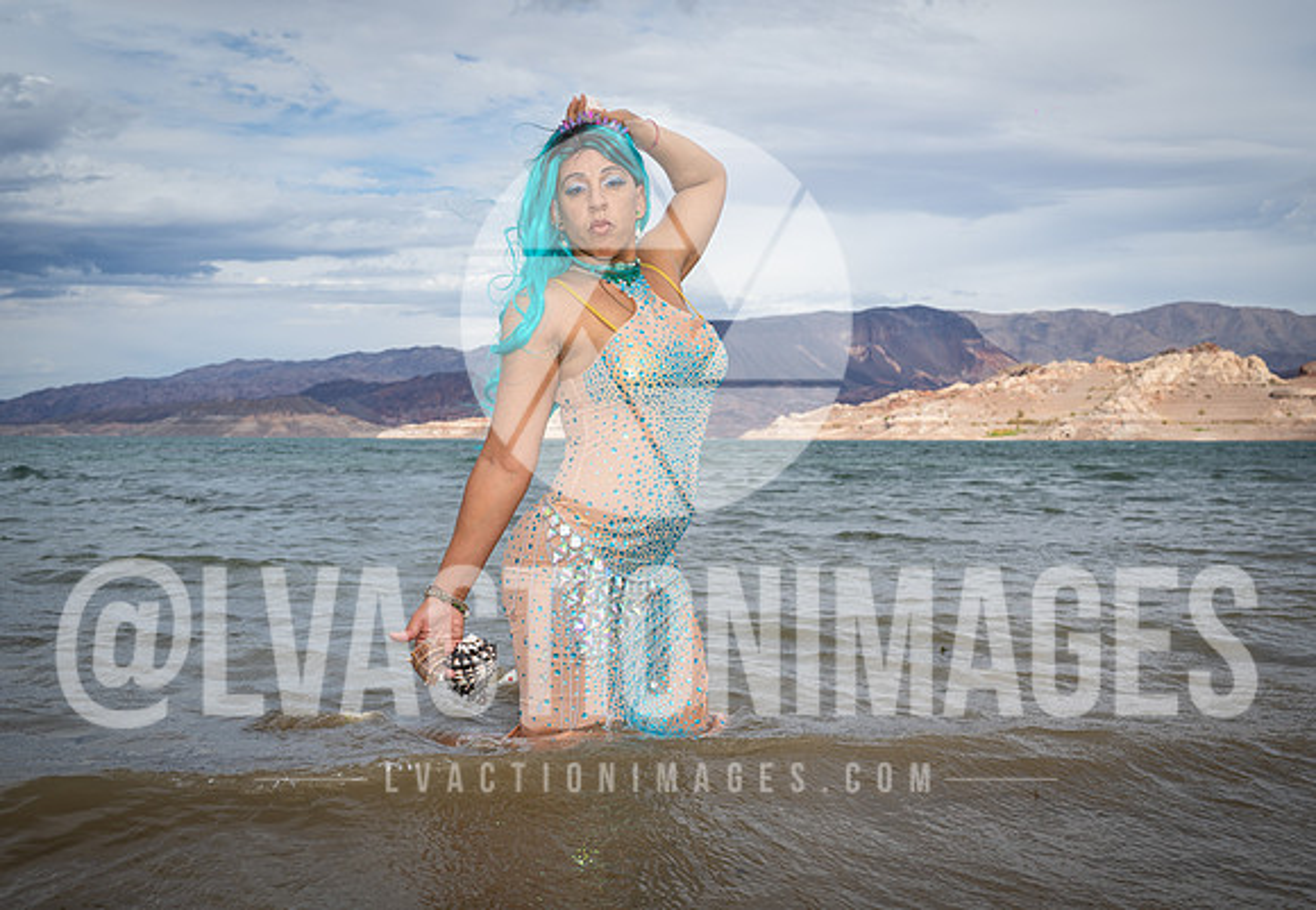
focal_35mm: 39
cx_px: 655
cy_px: 503
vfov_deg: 34.7
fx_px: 1454
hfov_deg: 48.7
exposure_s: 1/200
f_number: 6.3
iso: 64
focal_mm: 34
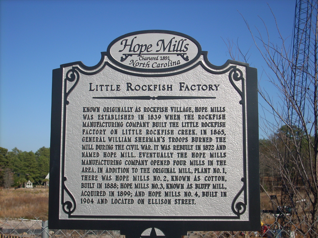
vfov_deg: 31.5
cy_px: 119
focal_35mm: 46
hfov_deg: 41.2
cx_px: 159
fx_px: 423
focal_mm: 7.6
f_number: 6.3
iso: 64
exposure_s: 1/310
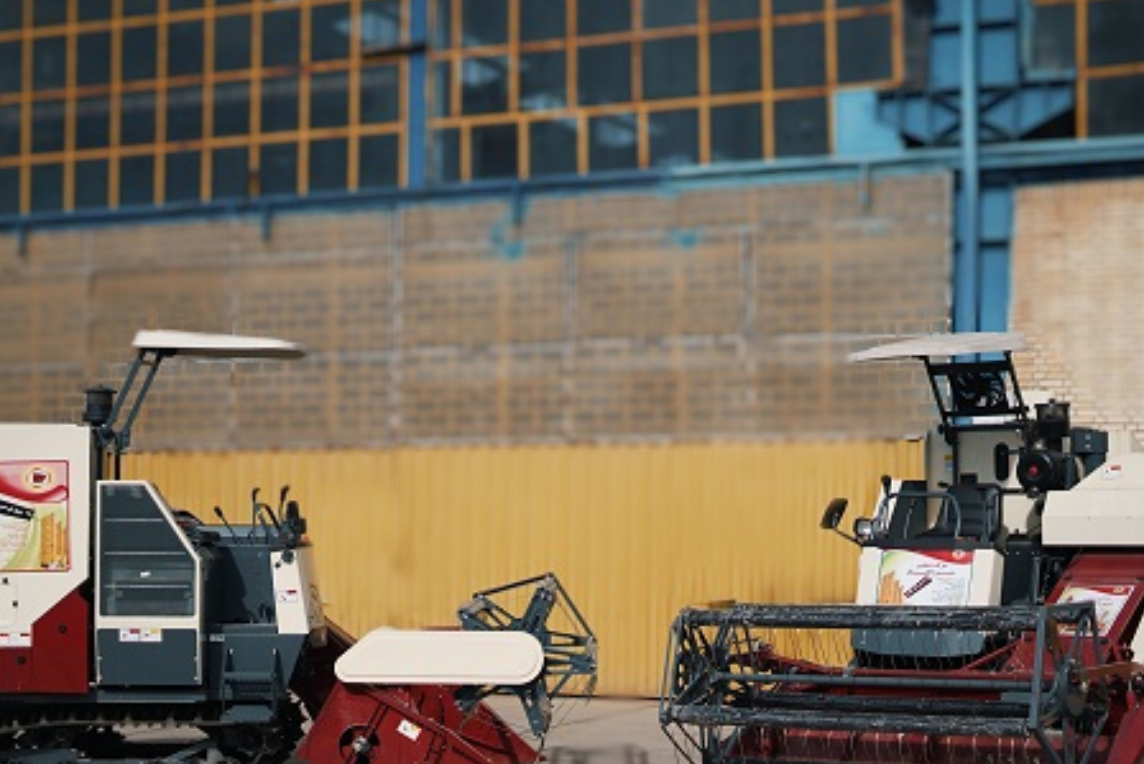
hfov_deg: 30.1
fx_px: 2130
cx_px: 562
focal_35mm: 67
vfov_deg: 20.3
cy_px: 434
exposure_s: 1/6400
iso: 100
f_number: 1.8
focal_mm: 50
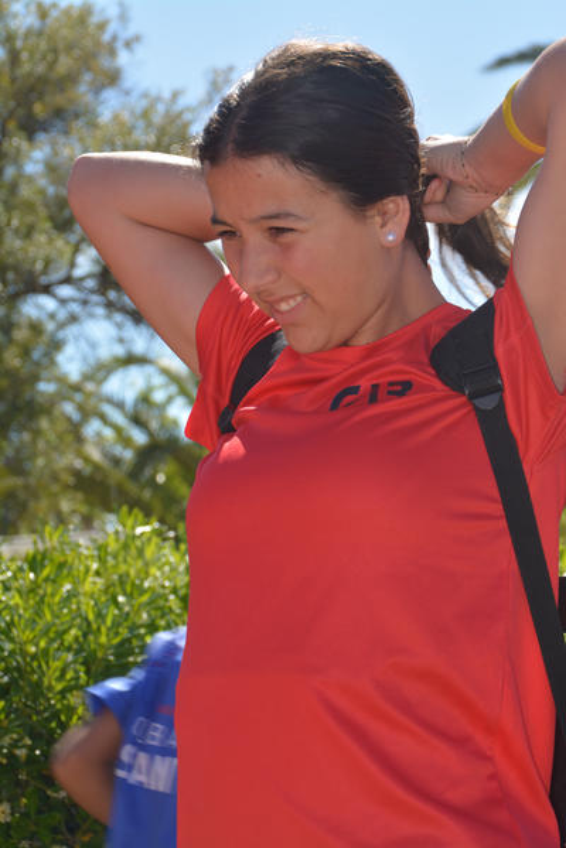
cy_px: 424
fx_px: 3042
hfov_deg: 10.6
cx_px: 283
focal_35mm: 129
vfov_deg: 15.9
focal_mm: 86
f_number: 9
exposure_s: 1/200
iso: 100
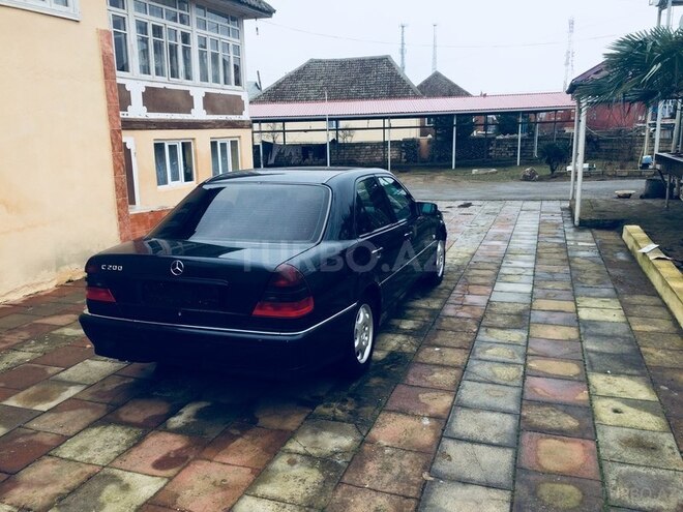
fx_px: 572
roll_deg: +1.7
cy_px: 256
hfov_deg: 61.7
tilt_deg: -10.9
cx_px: 342
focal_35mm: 29
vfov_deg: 48.2
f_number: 2.2
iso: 32
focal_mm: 4.15
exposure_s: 1/357
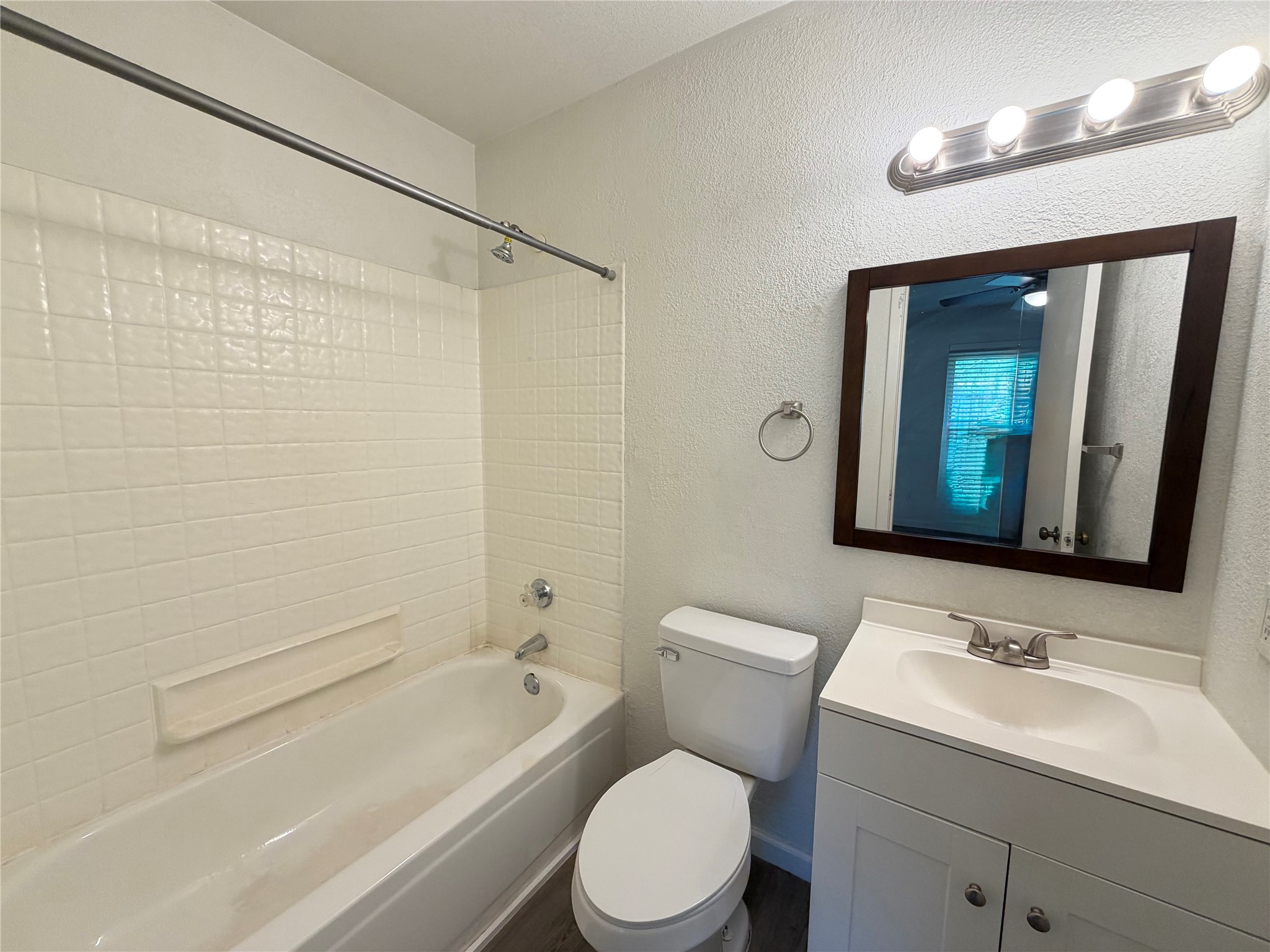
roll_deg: +1.1
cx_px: 635
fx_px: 514
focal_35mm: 14
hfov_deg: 102.1
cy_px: 476
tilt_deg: -7.2
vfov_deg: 85.7
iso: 100
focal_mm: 2.22
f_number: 2.2
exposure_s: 1/120
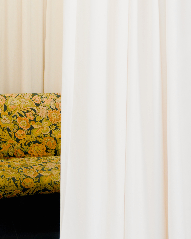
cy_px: 22
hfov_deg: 22.2
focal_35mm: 68
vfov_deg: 26.9
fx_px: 480
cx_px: 41
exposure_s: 1/3
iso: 100
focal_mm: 38
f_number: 8
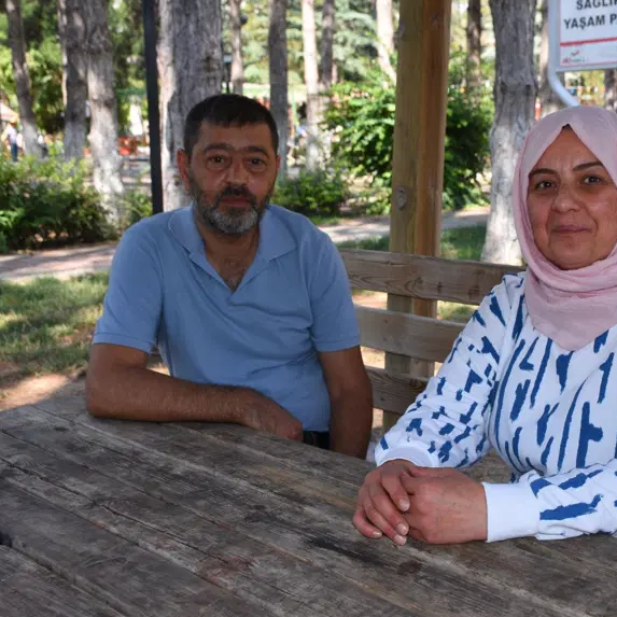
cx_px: 422
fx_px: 948
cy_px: 307
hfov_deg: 35.6
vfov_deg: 36.1
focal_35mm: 47
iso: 400
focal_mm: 24
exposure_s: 1/250
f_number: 7.1
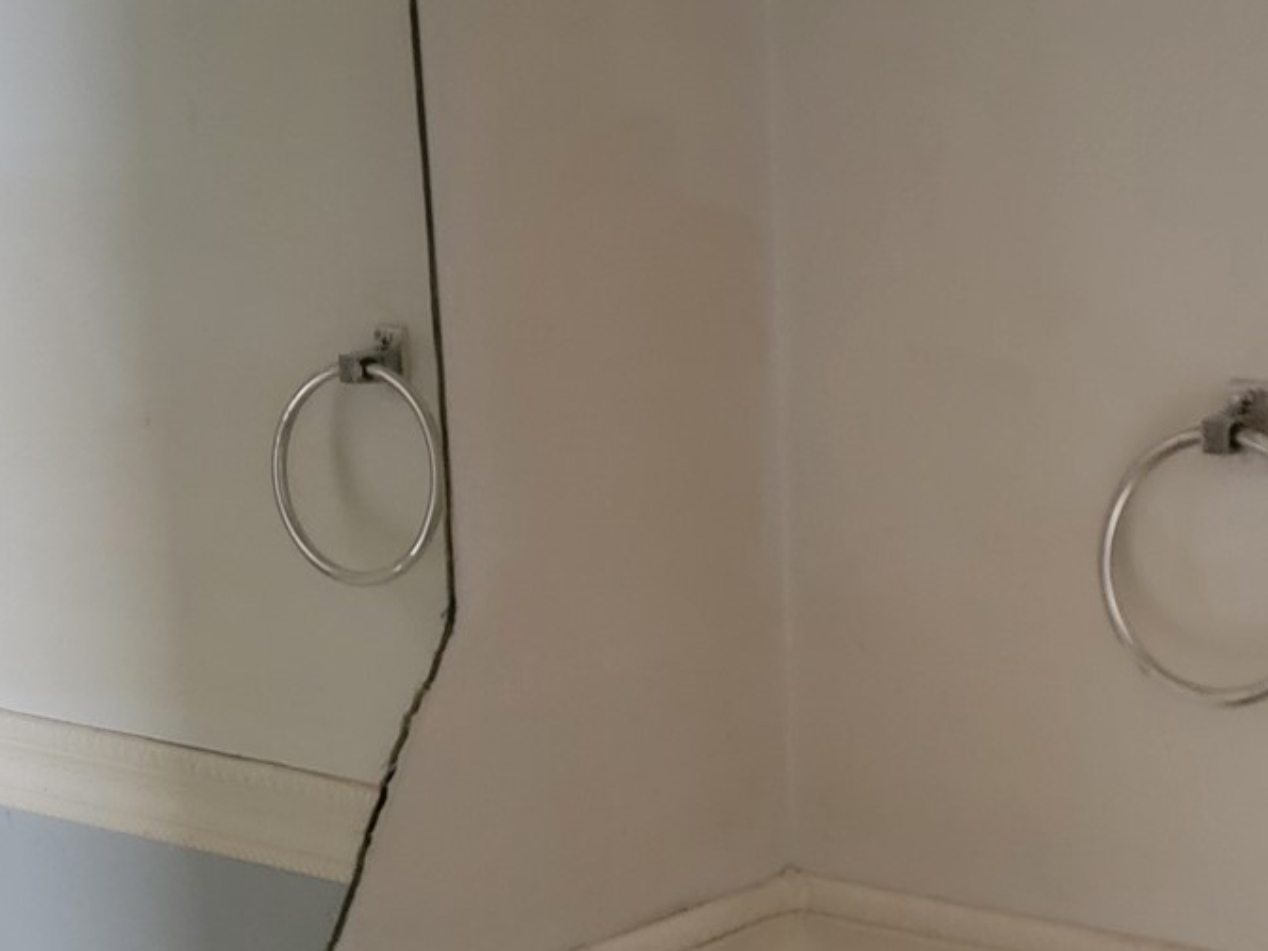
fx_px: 2675
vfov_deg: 20.1
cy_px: 652
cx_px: 967
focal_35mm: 73
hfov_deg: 26.3
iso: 640
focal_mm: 6.7
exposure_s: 1/30
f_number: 1.8
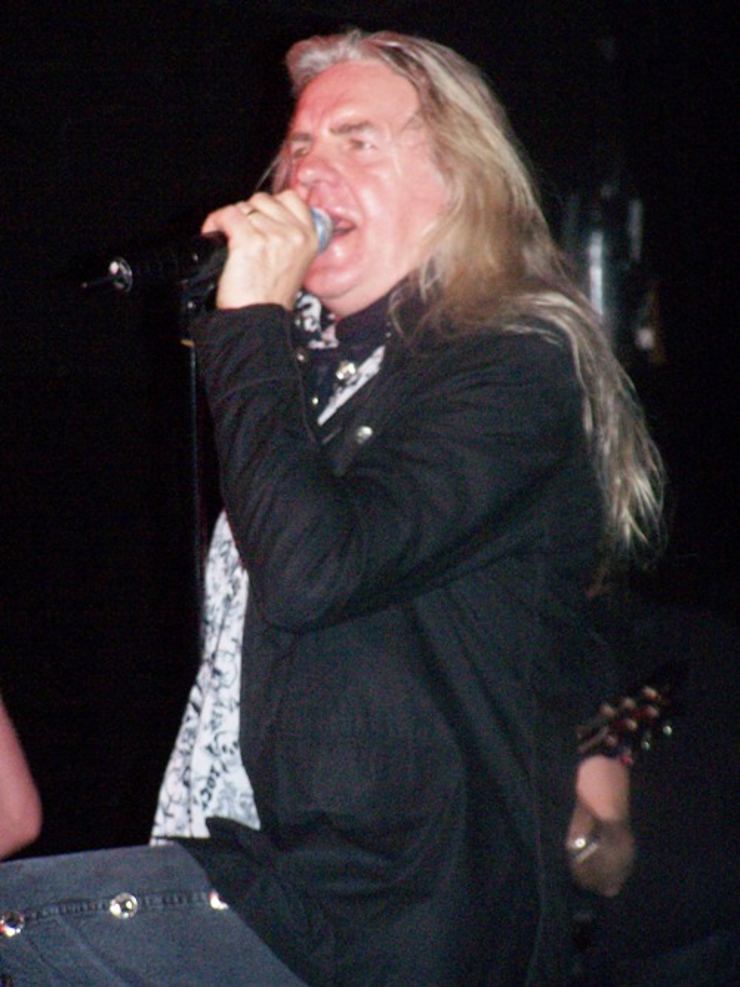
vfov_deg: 10.5
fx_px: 5389
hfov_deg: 7.9
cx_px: 370
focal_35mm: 189
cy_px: 494
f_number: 3.2
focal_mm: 31.3
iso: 400
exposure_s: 1/125
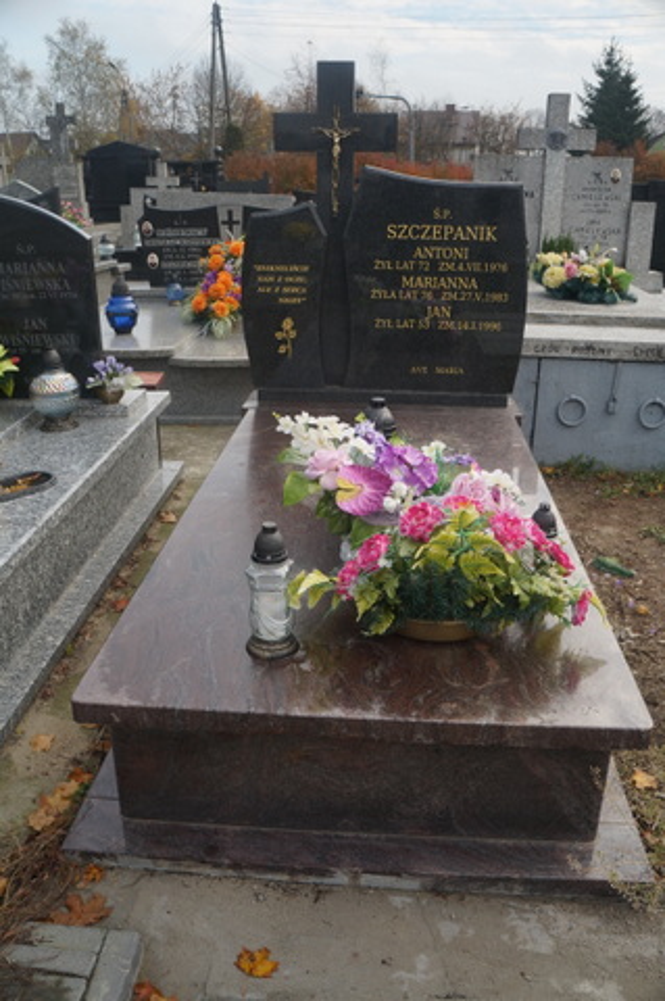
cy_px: 500
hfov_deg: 43.5
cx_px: 332
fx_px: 833
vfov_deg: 62.0
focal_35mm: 30
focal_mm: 20
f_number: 5
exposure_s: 1/100
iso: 200
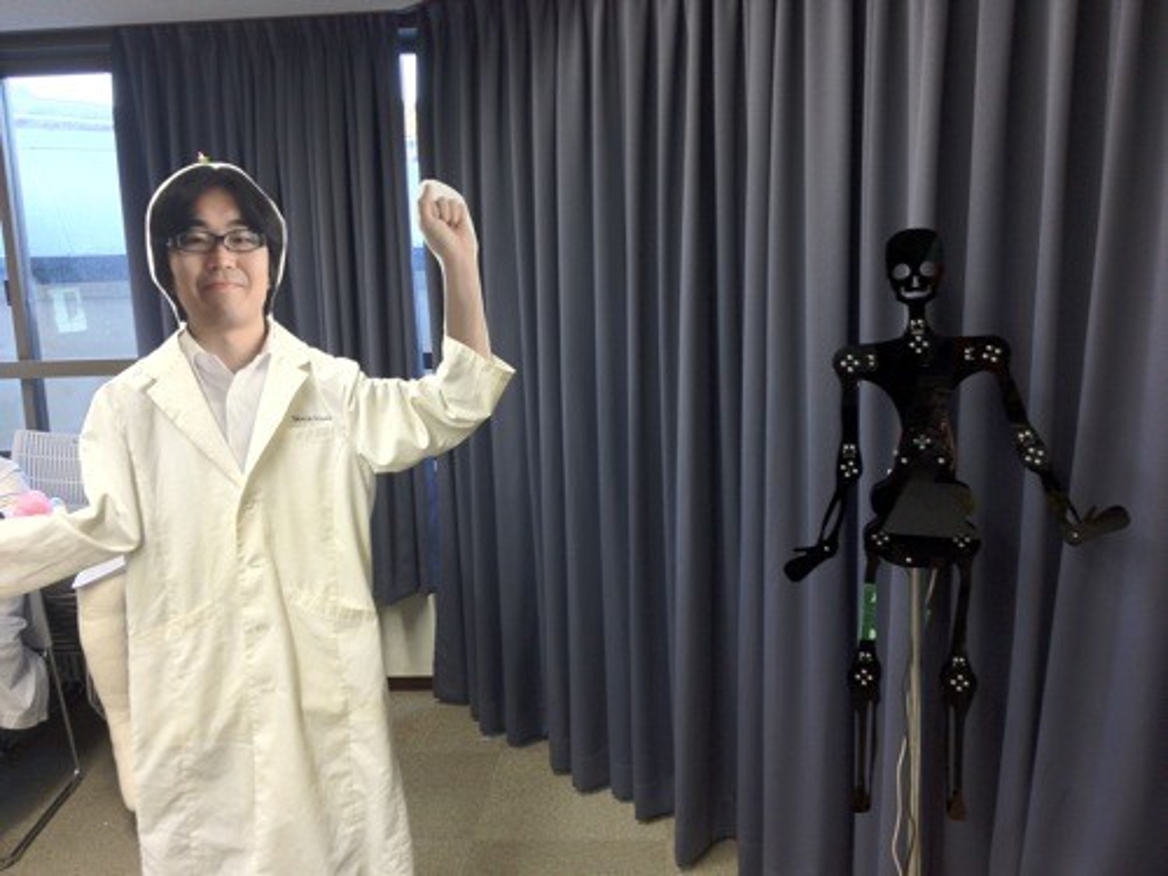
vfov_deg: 40.7
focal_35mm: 35
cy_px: 438
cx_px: 584
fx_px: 1181
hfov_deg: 52.6
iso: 64
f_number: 2.4
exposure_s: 1/20
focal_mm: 4.28
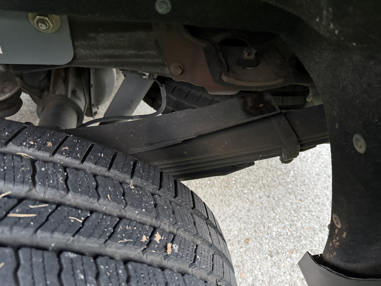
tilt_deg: -45.9
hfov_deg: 71.6
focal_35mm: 24
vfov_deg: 56.8
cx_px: 190
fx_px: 264
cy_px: 143
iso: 1000
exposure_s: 1/40
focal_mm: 6.76
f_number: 1.78
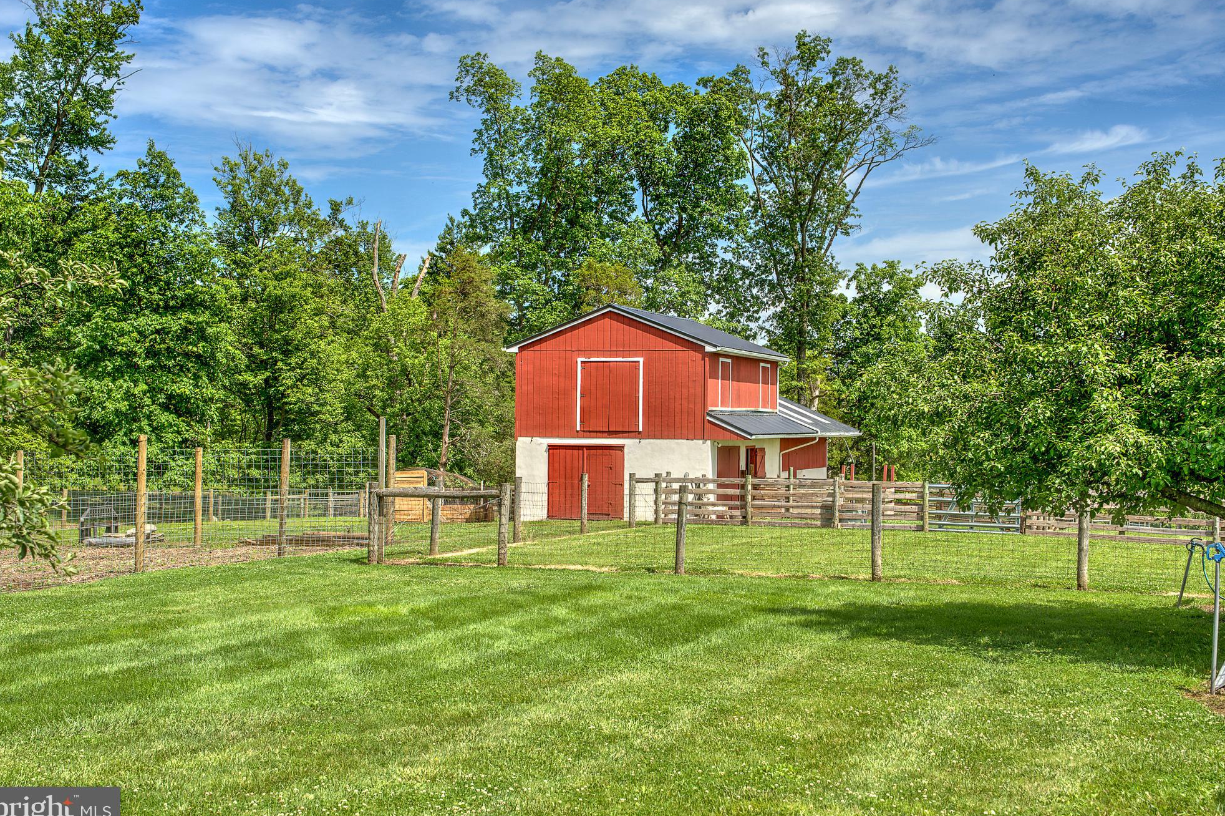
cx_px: 621
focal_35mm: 49
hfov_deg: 40.4
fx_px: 1667
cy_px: 407
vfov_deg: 27.5
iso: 100
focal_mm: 47
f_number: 6.3
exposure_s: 1/400
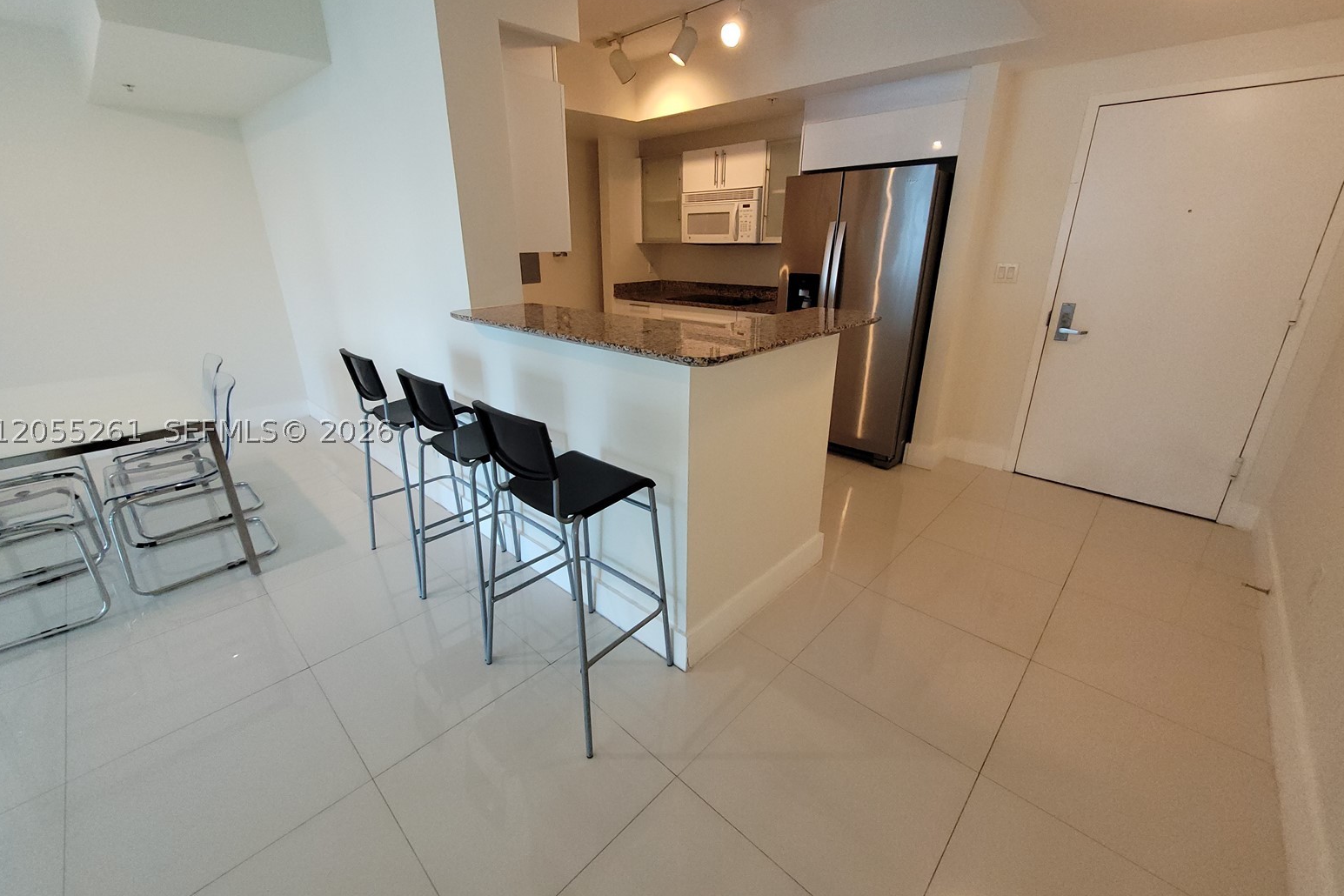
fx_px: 523
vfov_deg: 81.2
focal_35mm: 14
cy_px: 431
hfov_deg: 104.2
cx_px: 659
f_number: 2.2
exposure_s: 1/60
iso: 160
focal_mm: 1.74
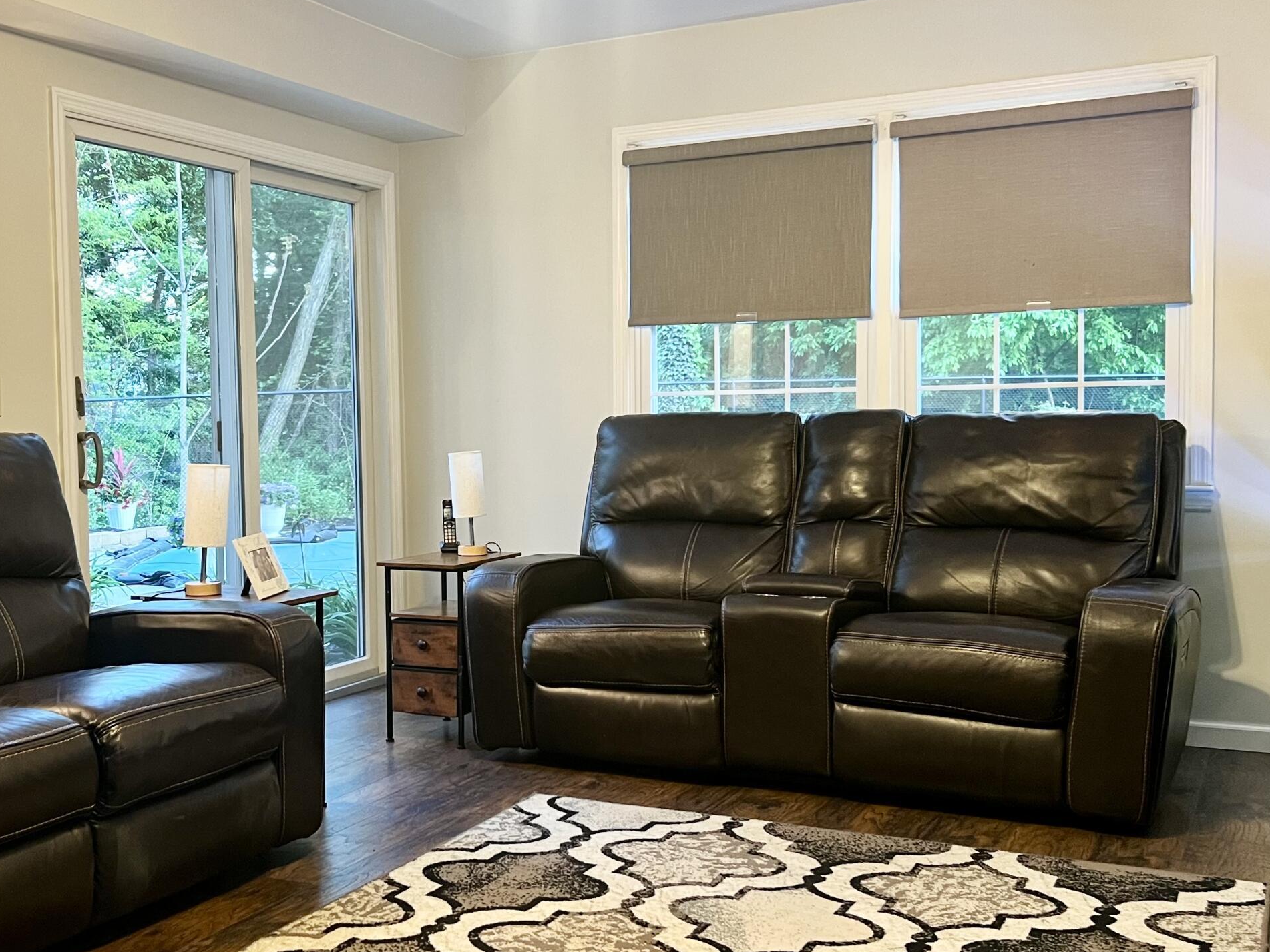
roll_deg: +1.2
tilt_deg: -3.0
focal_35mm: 41
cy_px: 479
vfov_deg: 35.1
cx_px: 493
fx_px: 1504
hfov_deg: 45.5
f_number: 1.5
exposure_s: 1/60
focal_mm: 5.7
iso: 200
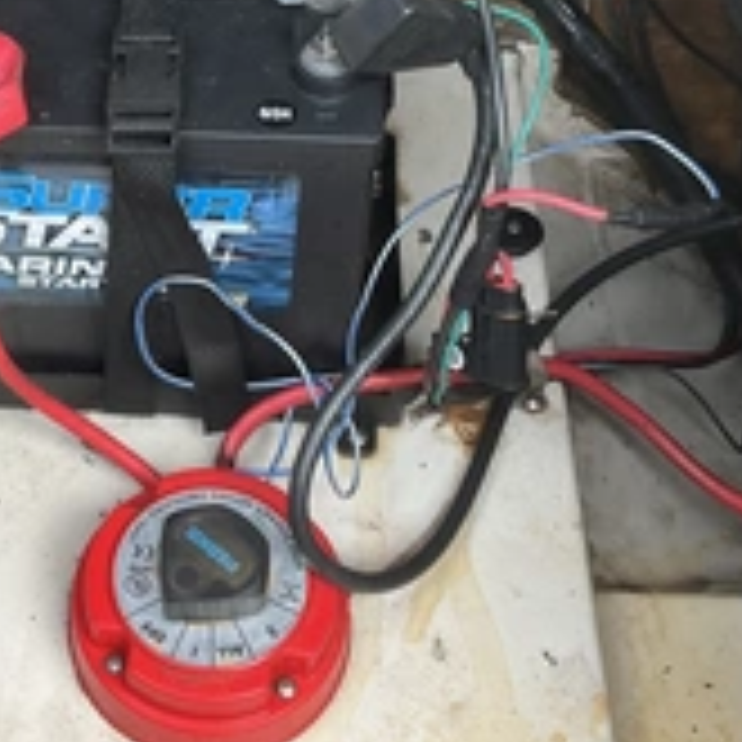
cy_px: 207
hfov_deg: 27.2
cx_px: 162
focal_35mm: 62
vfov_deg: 27.4
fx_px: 1504
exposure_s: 1/122
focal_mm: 3
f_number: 1.8
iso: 40
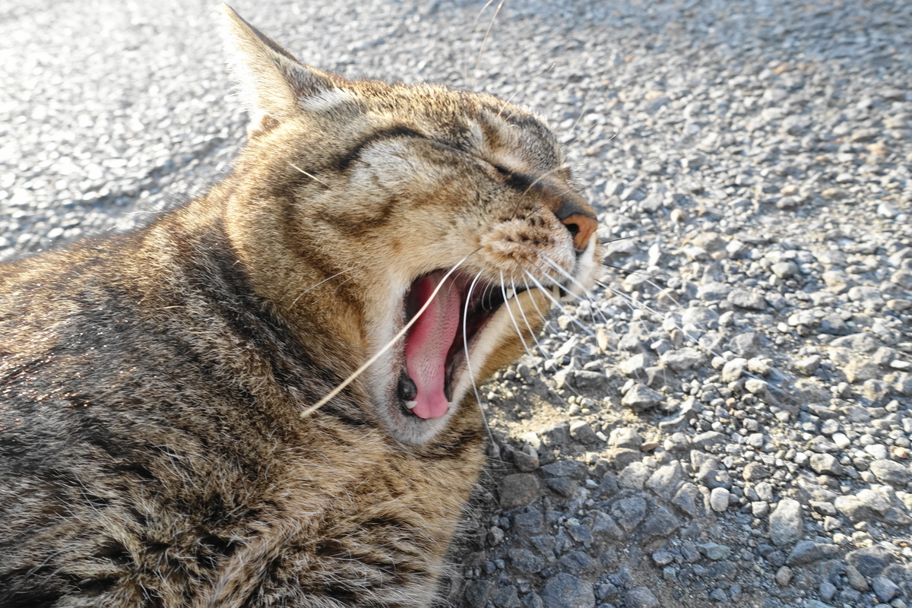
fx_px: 608
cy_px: 304
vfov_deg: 53.1
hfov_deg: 73.7
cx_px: 456
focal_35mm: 24
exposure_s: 1/250
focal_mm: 8.8
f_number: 4
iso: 400
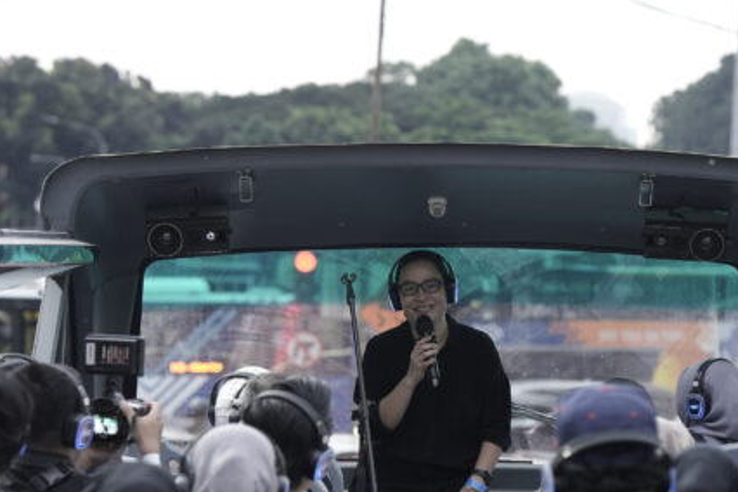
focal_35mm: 139
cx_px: 428
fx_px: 2849
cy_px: 396
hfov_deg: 14.8
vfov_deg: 9.8
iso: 800
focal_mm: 85
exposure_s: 1/100
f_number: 2.8
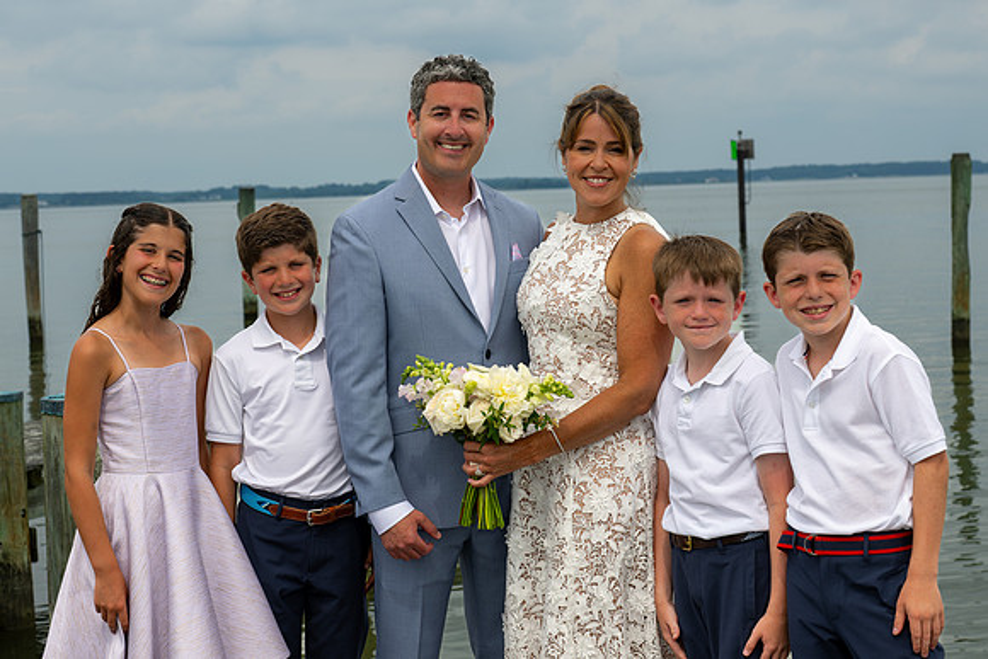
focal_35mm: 77
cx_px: 459
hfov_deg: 26.3
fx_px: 2111
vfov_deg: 17.7
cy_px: 309
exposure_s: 1/250
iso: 64
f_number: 9
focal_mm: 70
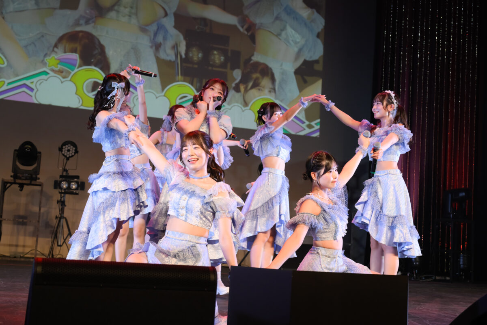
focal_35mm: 45
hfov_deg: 43.6
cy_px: 162
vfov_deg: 29.9
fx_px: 609
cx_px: 244
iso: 1250
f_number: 5
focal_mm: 45
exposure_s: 1/320
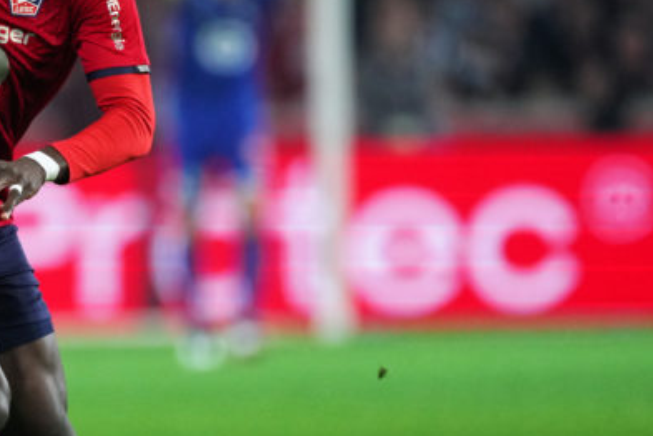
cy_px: 201
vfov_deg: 1.1
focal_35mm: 1302
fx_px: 23615
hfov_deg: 1.6
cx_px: 5
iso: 2000
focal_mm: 500
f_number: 4
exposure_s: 1/1250
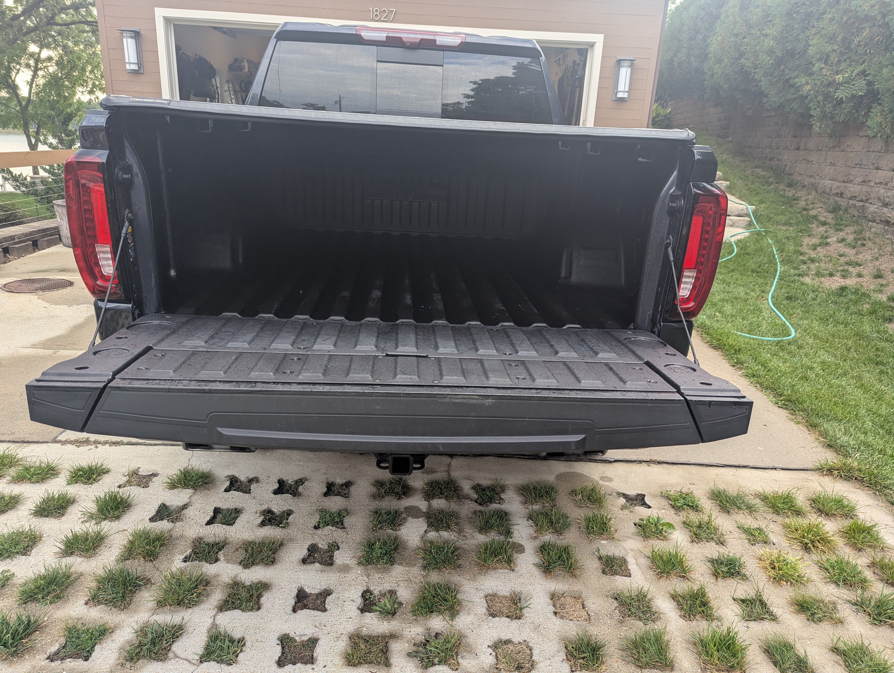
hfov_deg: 71.5
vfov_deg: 56.9
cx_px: 447
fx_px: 621
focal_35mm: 24
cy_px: 336
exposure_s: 1/240
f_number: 1.85
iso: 62
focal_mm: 6.81
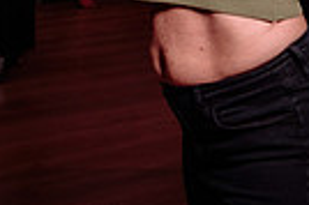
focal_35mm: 104
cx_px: 238
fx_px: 892
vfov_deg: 12.7
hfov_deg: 19.5
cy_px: -70
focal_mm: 24
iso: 800
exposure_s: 1/80
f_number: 2.8
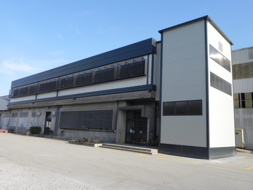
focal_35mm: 29
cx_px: 126
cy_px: 95
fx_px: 212
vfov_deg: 48.2
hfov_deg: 61.7
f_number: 6.3
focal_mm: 5.2
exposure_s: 1/312
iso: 160
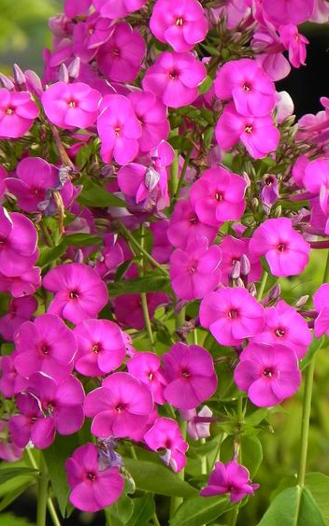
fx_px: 9179
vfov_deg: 3.3
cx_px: 175
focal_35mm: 640
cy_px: 177
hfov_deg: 2.1
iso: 160
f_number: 5
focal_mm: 75.7
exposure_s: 1/200
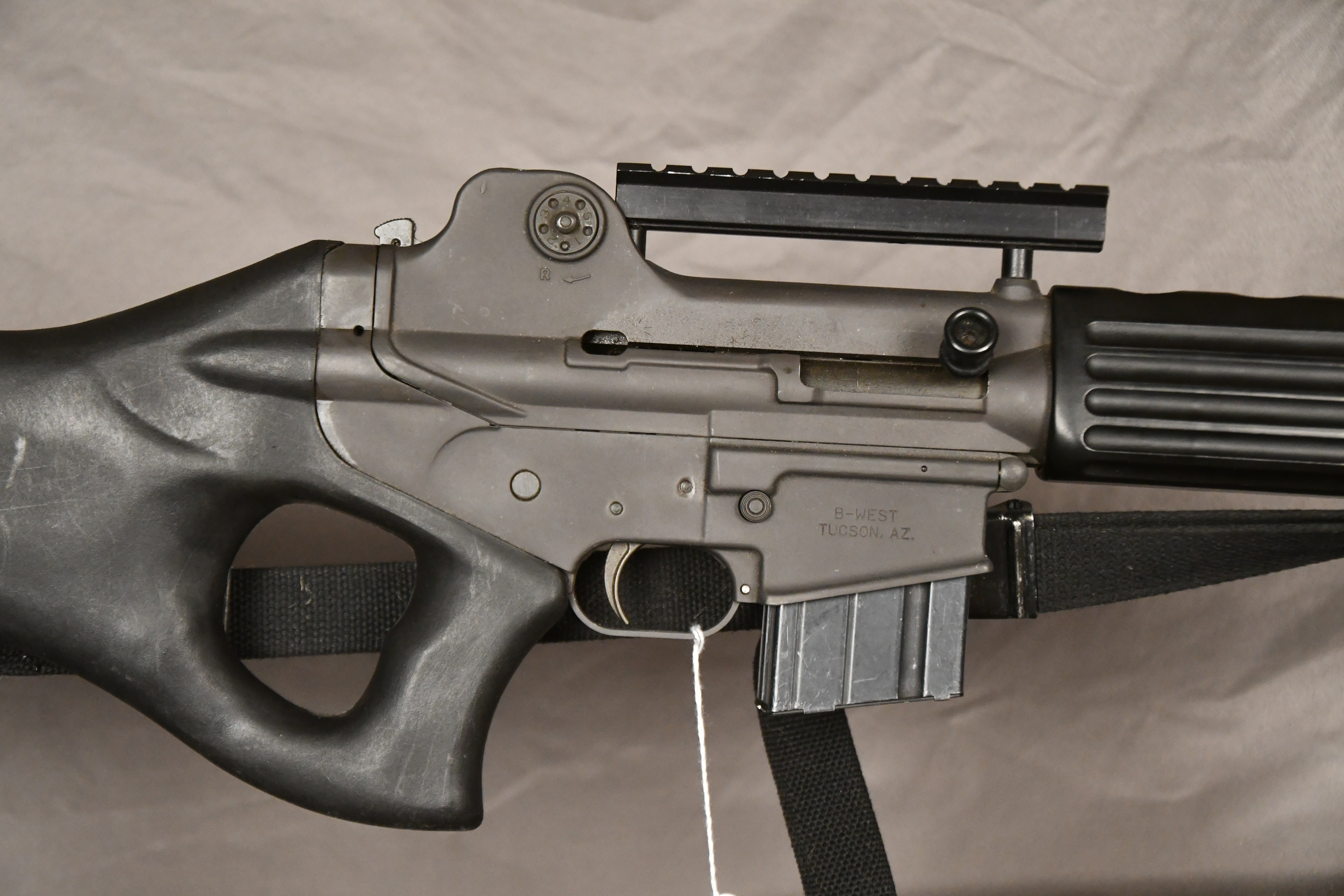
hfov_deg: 23.4
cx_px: 672
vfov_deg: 15.7
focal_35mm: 87
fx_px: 3248
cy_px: 448
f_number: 5
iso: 3200
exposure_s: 1/125
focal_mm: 58
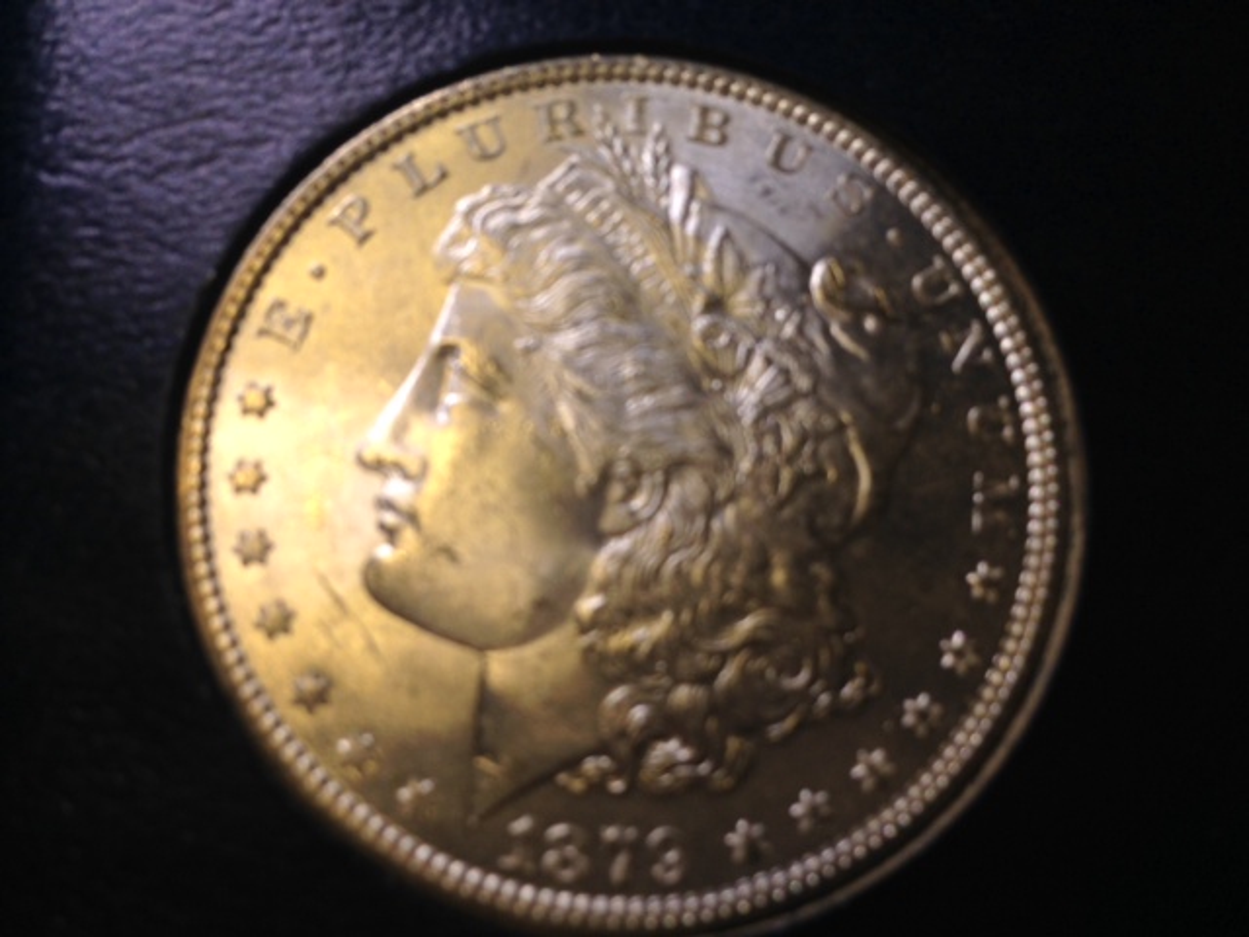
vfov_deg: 42.9
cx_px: 624
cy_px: 468
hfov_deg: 55.4
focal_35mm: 33
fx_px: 1191
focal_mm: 4.12
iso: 50
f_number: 2.4
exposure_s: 1/589
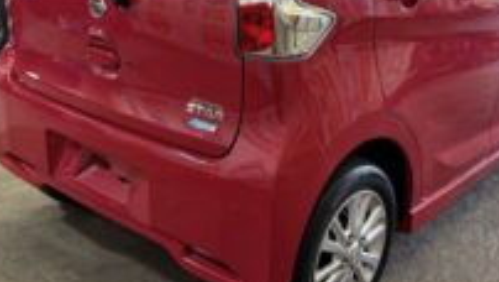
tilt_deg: -15.5
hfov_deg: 42.0
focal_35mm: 49
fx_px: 649
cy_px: 70
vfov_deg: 24.2
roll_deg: -2.6
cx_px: 277
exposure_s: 1/50
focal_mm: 5.96
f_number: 1.6
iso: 200
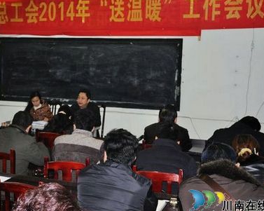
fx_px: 437
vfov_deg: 27.1
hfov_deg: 33.5
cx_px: 102
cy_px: 104
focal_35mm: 56
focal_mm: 30
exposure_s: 1/60
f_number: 4.2
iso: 800
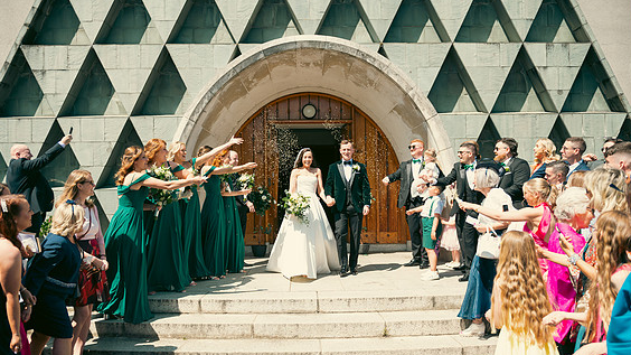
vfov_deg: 41.4
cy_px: 201
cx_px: 316
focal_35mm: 28
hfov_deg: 67.9
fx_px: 468
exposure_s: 1/800
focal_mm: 26
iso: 100
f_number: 3.5
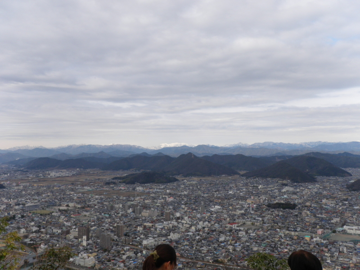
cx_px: 180
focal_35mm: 35
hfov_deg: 52.6
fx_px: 364
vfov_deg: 40.7
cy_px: 135
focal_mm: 6.2
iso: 64
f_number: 6.3
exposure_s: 1/200
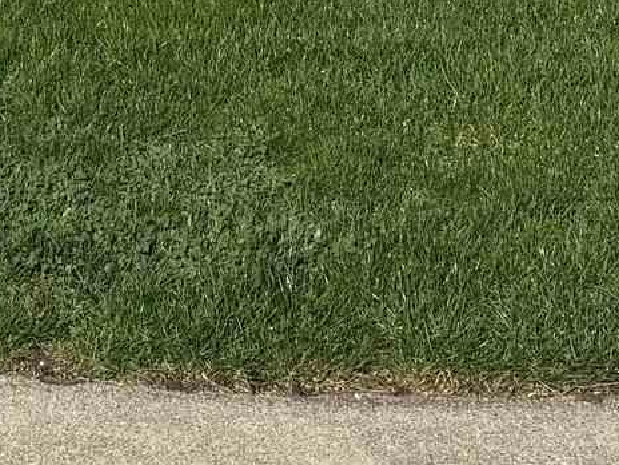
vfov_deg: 8.4
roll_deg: +0.1
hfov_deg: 12.4
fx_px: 2843
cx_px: 201
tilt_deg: +1.9
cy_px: -710
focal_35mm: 159
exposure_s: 1/5714
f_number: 1.78
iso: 80
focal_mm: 6.76
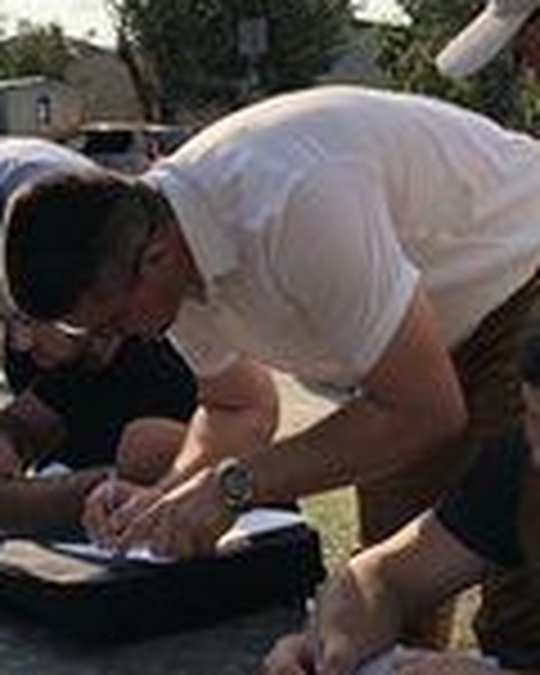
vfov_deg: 26.0
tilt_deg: -8.0
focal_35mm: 73
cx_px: 0
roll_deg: +2.2
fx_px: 1458
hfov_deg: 20.3
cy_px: 302
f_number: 1.8
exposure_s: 1/1043
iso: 20
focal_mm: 3.99
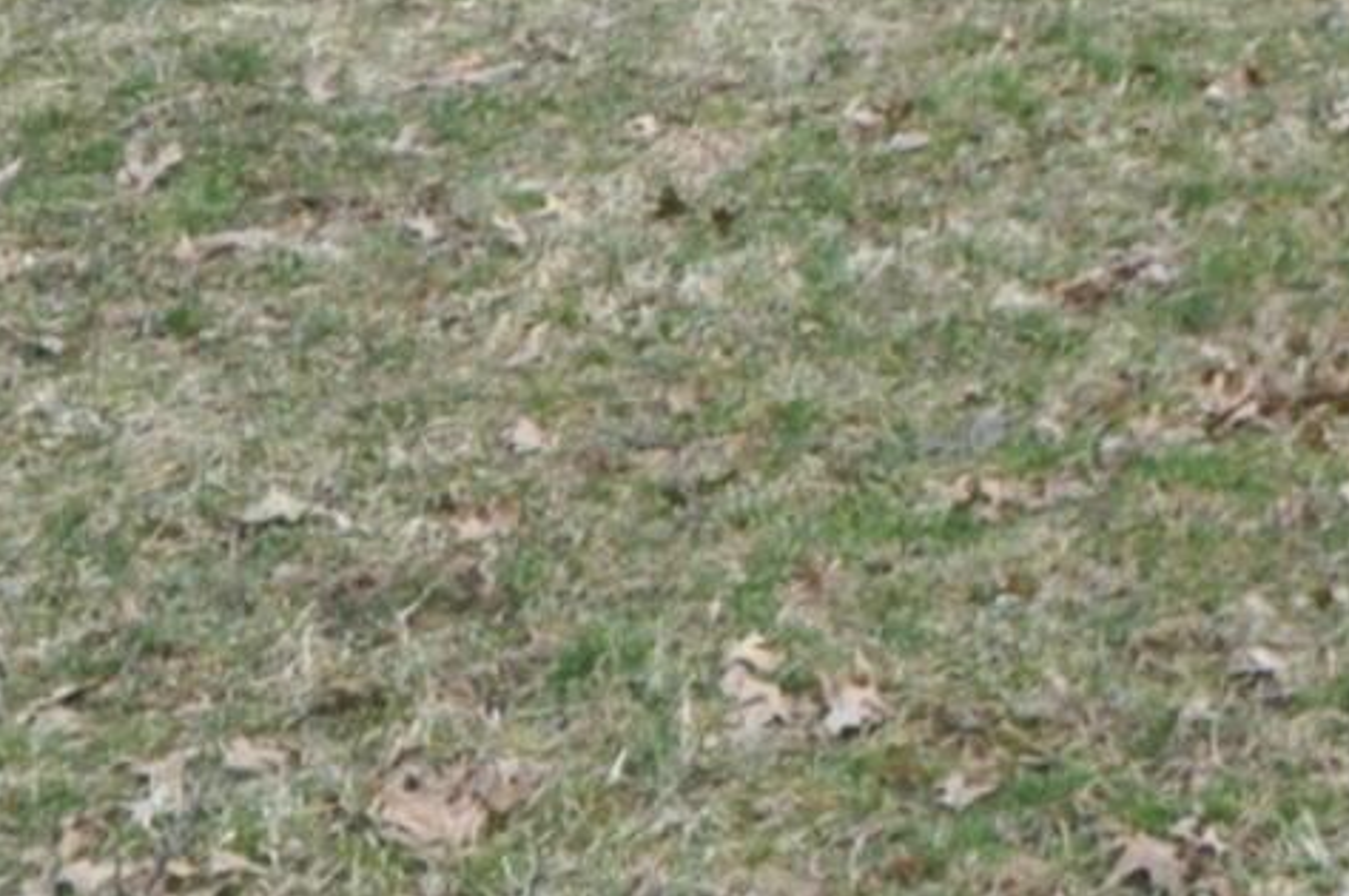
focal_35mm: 114
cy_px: -816
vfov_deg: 11.0
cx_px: 2874
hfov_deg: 14.3
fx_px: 4267
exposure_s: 1/1250
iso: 1000
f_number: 7.1
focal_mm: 12
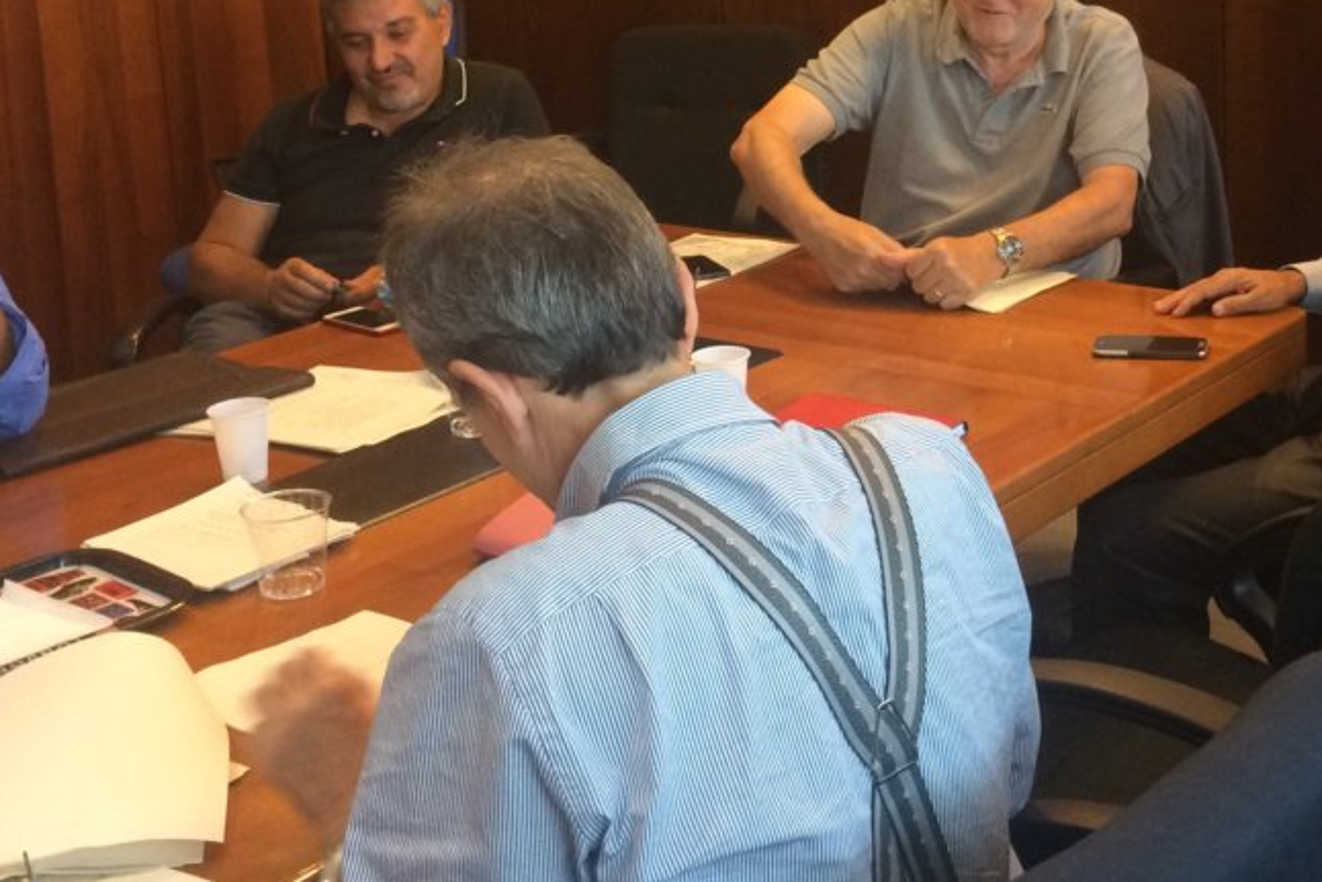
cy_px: 96
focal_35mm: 56
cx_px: 866
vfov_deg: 23.6
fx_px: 2057
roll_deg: +2.1
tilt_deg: -11.3
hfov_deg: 35.3
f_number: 2.2
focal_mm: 4.15
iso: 200
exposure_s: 1/33
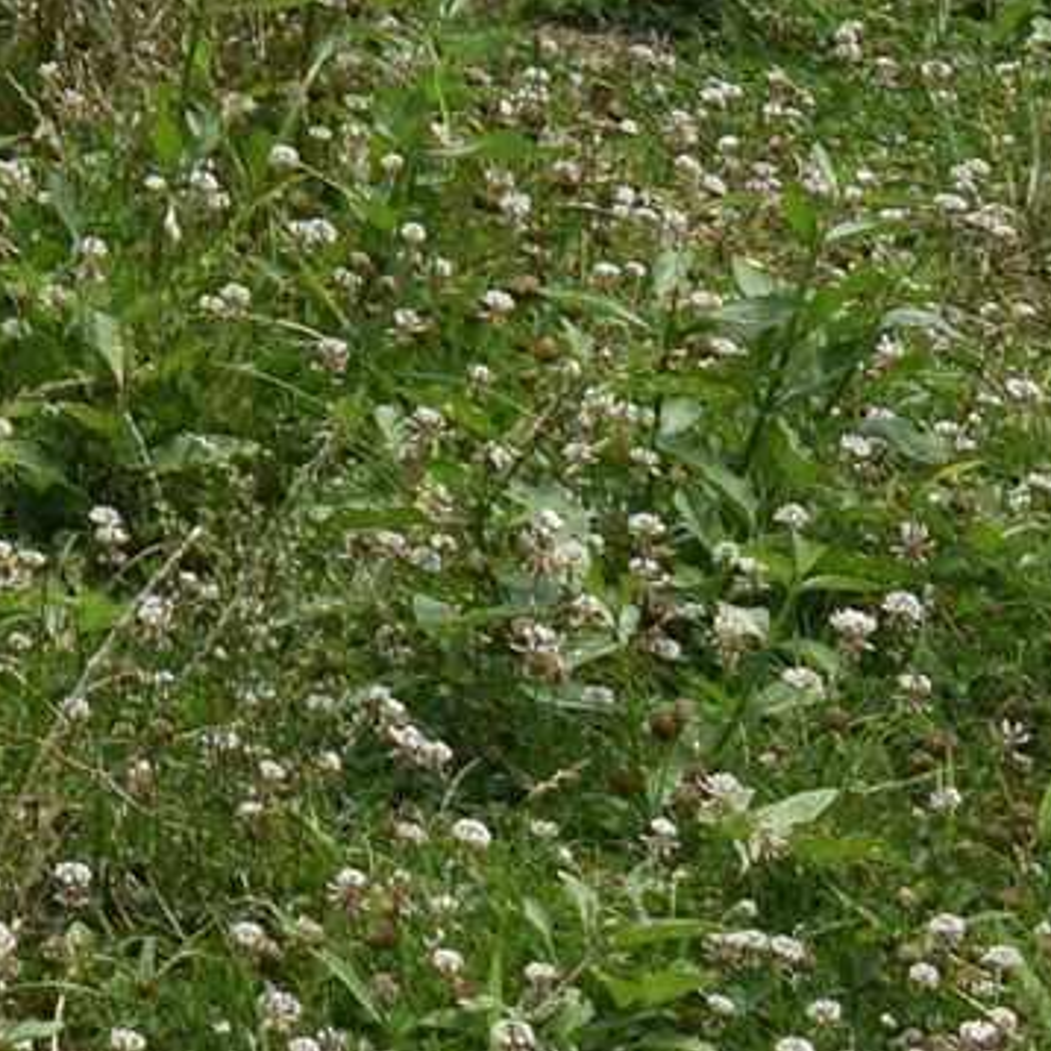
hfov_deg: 6.4
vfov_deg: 6.5
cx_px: -2143
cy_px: -1838
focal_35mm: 252
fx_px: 8644
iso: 100
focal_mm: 23
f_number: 8
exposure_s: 1/250
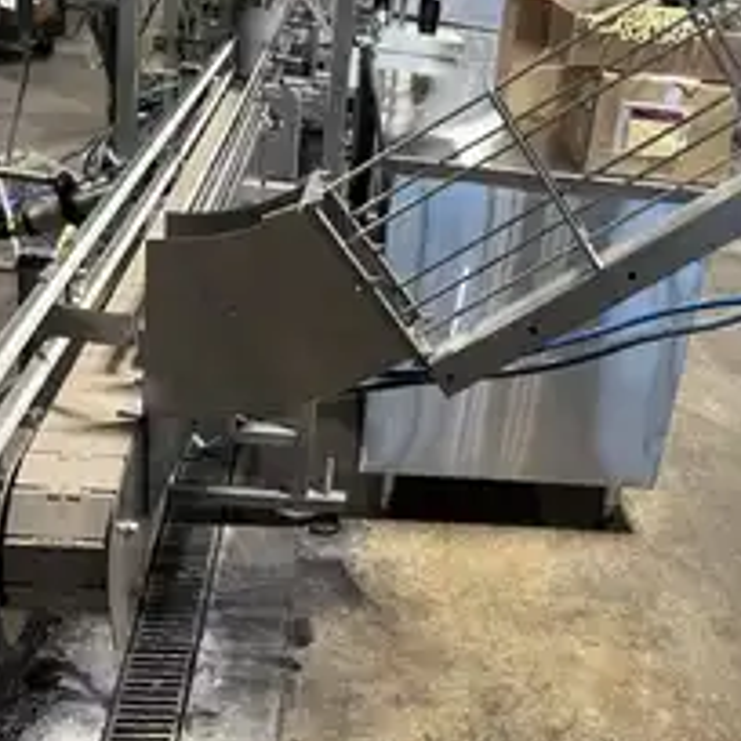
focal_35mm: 45
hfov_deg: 37.3
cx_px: 476
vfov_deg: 37.5
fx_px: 1090
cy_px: 316
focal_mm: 5.1
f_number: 1.6
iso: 200
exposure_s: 1/60
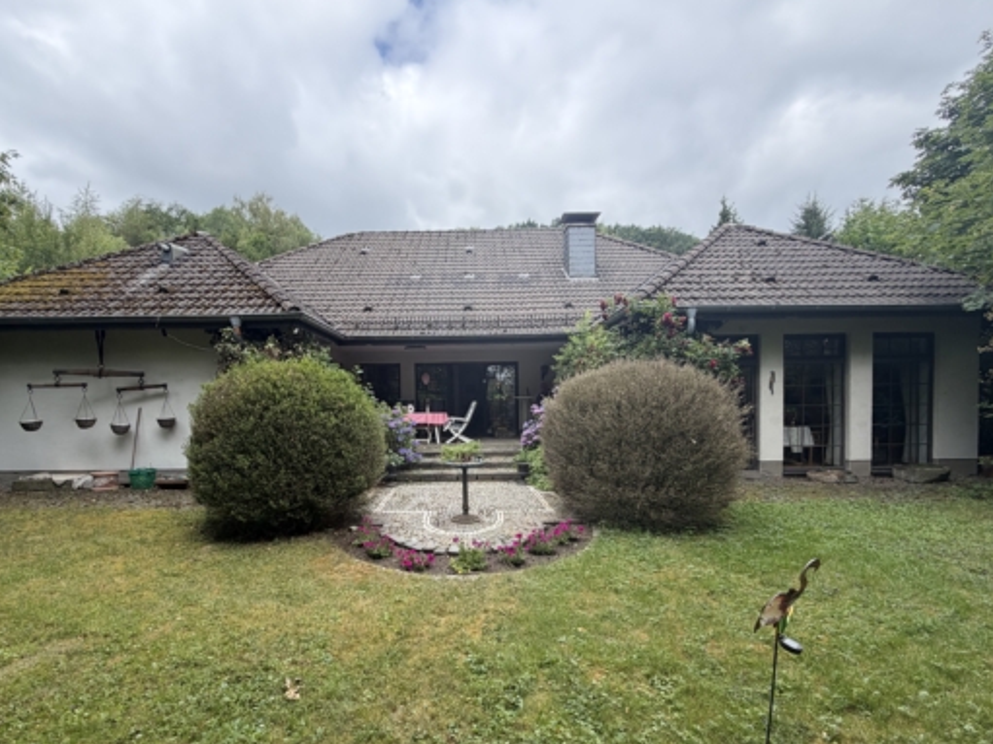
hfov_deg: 94.4
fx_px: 459
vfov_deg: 77.8
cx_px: 466
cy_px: 416
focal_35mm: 16
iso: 40
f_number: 2.2
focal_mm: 2.22
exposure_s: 1/559
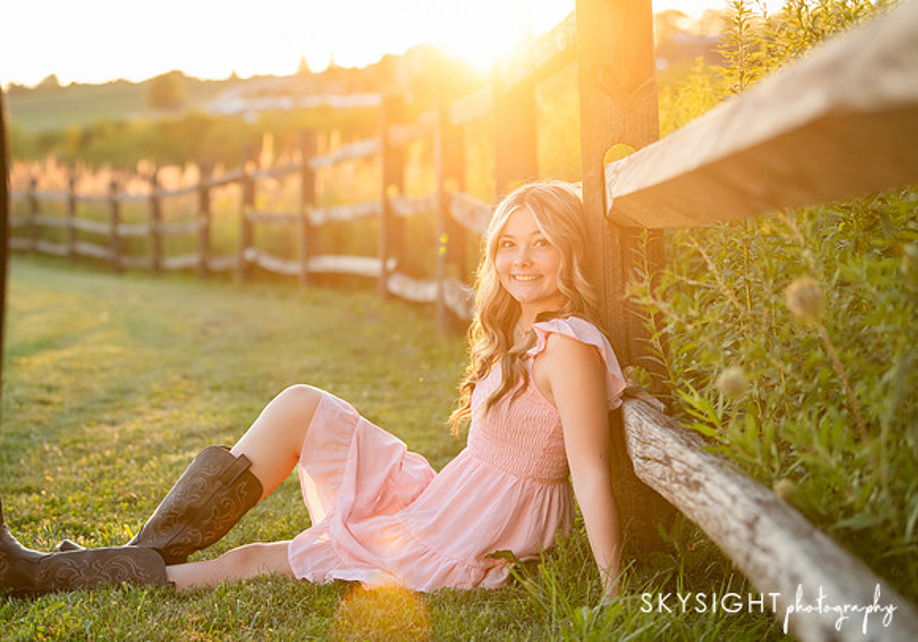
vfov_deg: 18.5
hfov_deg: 26.2
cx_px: 426
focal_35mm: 76
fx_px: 1968
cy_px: 316
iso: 640
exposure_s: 1/640
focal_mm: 70
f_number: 3.2
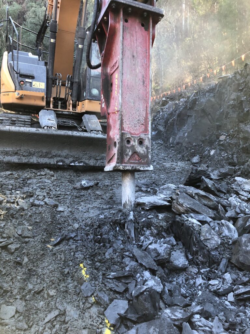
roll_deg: +1.5
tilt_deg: -10.0
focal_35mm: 28
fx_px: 270
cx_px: 125
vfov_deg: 63.4
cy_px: 167
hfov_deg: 49.7
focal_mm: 3.99
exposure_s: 1/30
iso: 25
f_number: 1.8
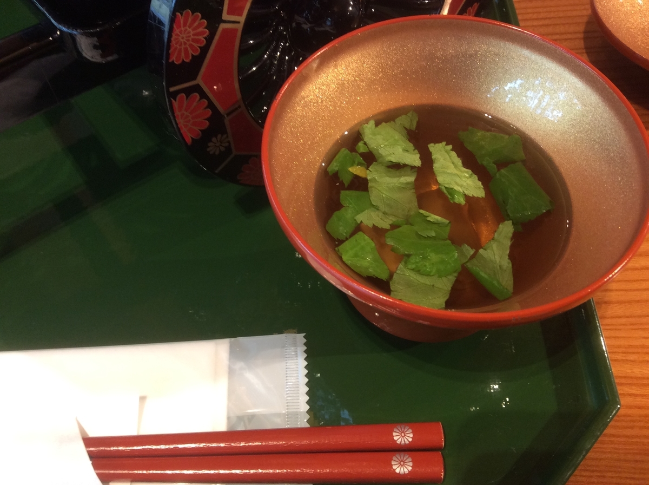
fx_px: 599
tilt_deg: -57.3
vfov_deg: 44.0
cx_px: 324
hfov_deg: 56.9
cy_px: 242
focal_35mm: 32
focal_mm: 3.3
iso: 80
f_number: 2.4
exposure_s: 1/24
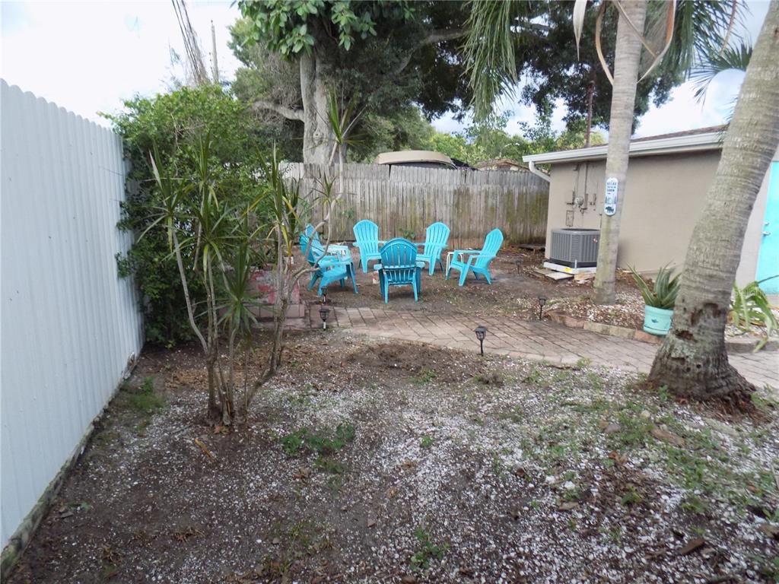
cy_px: 292
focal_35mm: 23
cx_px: 390
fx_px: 518
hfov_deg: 73.9
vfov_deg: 58.9
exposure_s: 1/30
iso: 250
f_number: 3.1
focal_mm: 4
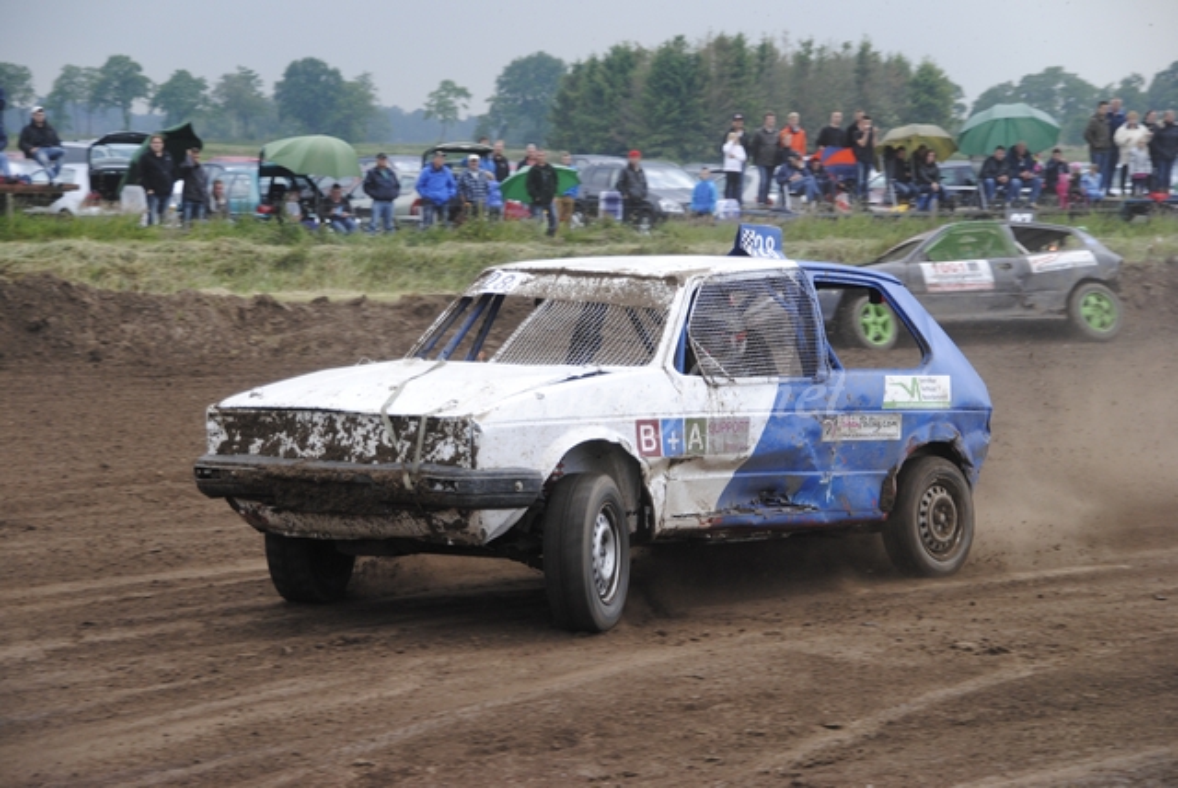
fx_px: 3537
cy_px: 394
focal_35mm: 108
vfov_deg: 12.7
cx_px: 589
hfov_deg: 18.9
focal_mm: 72
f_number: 5.3
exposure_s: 1/500
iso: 360
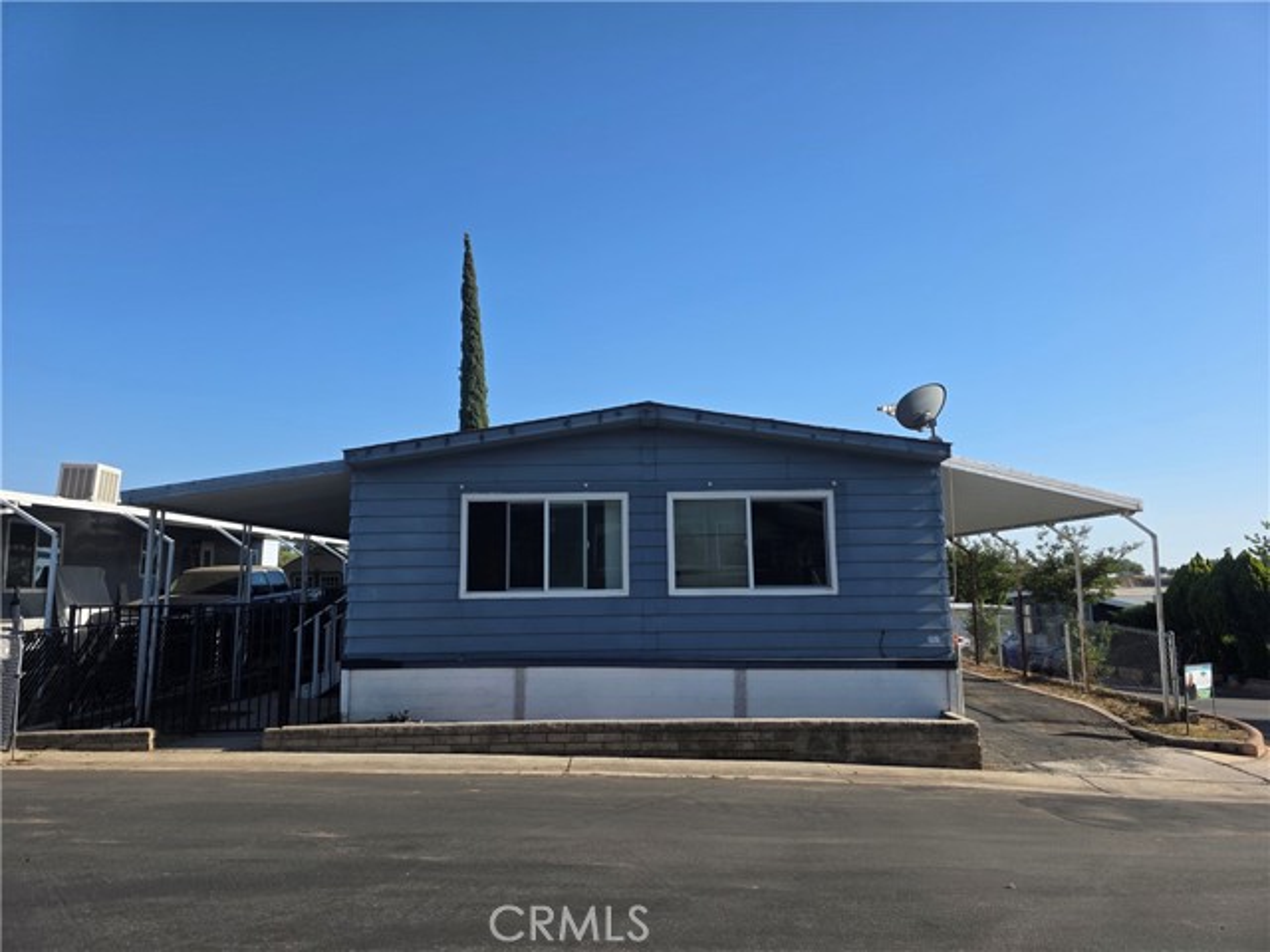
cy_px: 476
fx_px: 844
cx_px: 635
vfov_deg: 58.9
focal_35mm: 23
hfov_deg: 73.9
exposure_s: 1/4434
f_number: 1.7
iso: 80
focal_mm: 6.3
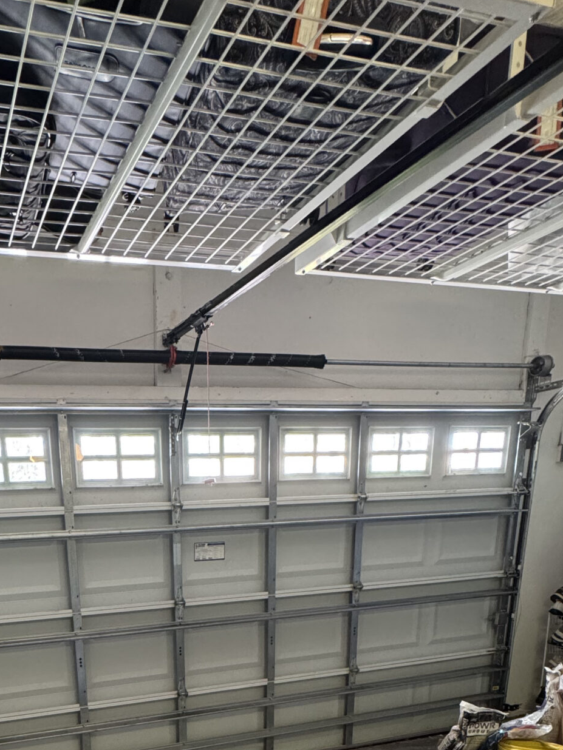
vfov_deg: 52.9
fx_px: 629
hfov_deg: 46.2
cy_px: 695
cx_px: 129
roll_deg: +3.7
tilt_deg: -16.2
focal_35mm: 29
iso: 400
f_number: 2.2
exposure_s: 1/60
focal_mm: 2.22
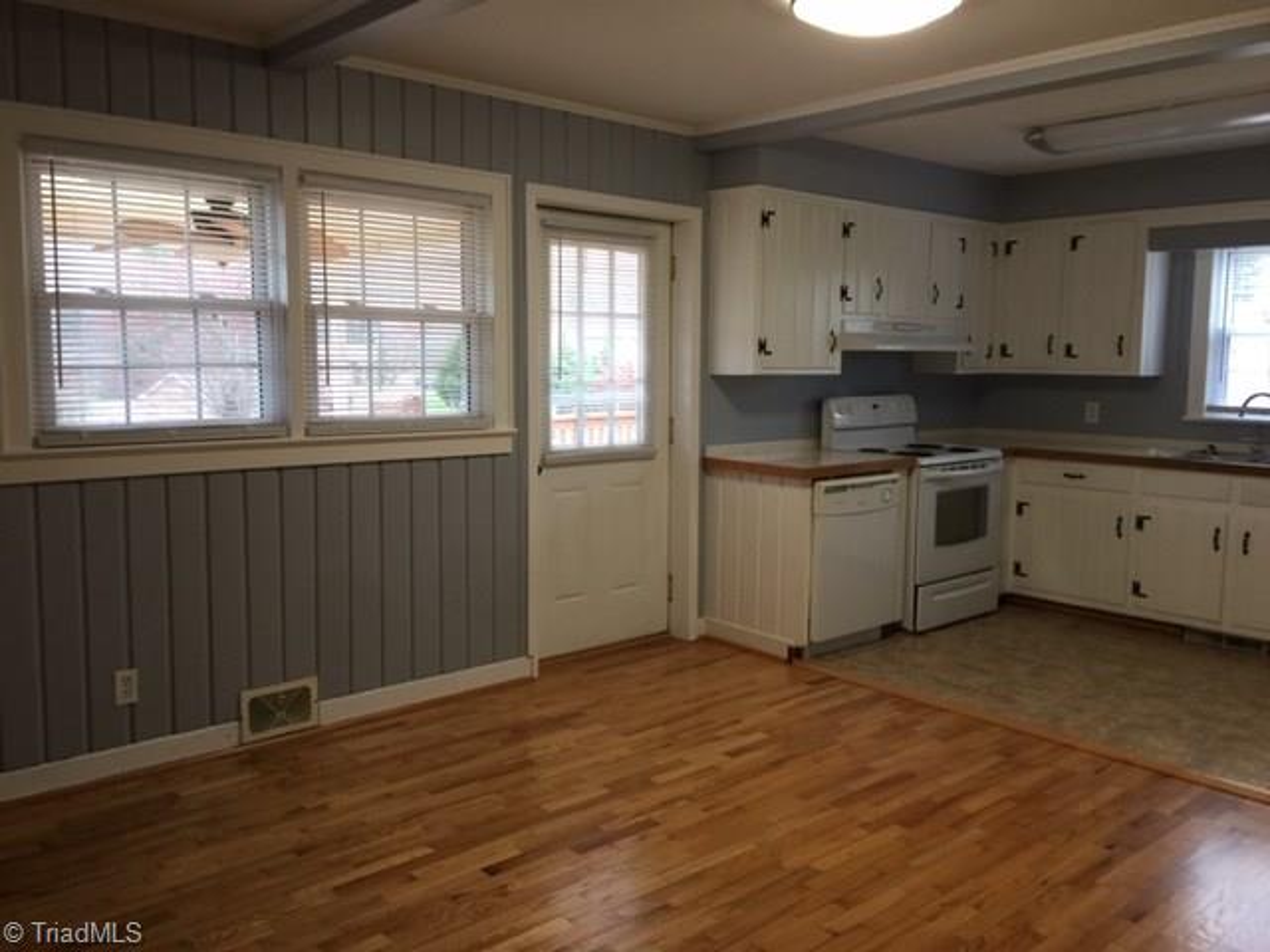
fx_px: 1064
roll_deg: -1.2
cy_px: 476
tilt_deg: -7.8
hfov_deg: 61.7
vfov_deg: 48.2
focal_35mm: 29
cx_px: 635
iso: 32
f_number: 2.2
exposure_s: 1/15
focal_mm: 4.15
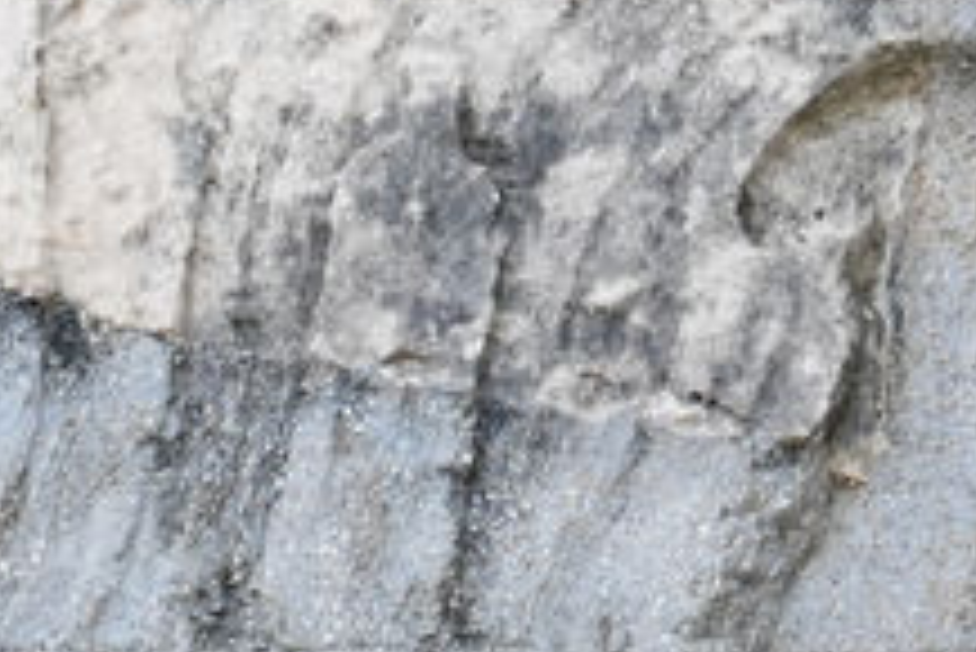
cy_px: -1518
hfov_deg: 4.0
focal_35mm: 515
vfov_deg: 2.6
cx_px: 1992
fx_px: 13971
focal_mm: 70
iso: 640
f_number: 4
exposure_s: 1/160
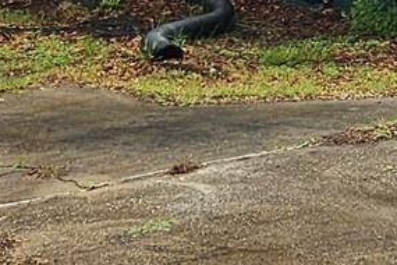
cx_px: 1034
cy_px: -335
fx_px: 1897
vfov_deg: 7.5
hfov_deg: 10.0
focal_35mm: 172
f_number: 1.8
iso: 25
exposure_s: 1/781
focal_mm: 5.4
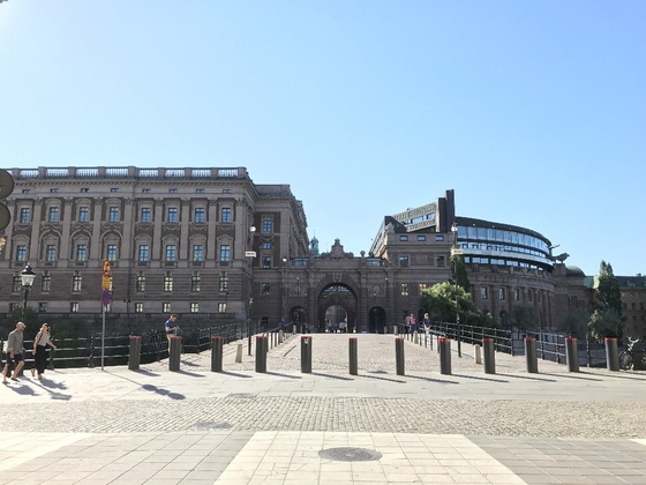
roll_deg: +0.9
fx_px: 523
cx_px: 323
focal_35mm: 28
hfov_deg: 63.4
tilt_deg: +10.1
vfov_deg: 49.7
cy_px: 242
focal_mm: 3.99
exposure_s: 1/1294
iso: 20
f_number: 1.8
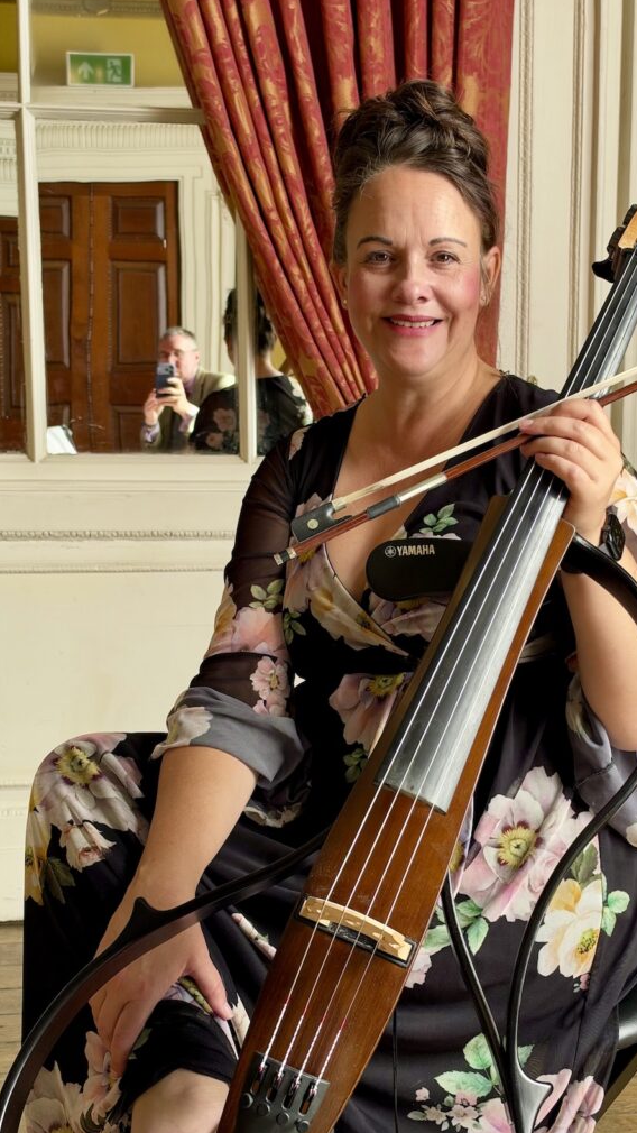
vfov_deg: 39.2
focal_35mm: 53
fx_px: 1592
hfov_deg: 22.6
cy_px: 569
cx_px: 410
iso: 100
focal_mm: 6.93
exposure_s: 1/120
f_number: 1.8
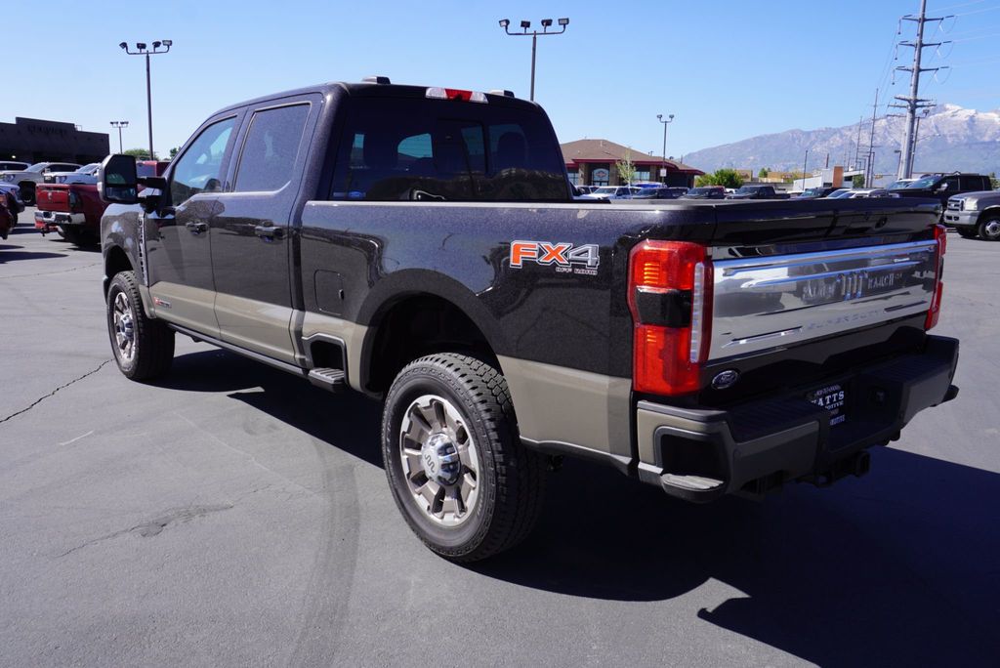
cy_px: 334
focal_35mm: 28
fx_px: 792
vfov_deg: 45.7
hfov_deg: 64.5
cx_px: 500
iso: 100
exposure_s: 1/125
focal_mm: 19
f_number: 9
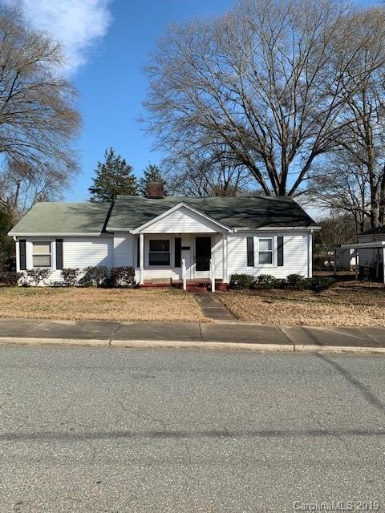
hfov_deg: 53.1
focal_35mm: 26
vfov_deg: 67.3
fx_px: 386
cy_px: 256
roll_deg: +1.1
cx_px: 192
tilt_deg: +0.3
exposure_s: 1/2075
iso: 25
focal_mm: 4.25
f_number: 1.8
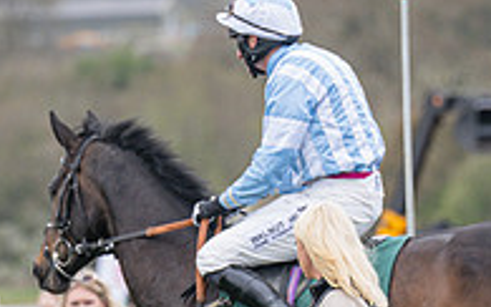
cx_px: 244
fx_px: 10039
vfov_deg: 1.8
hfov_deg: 2.8
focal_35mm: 750
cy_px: 410
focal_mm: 200
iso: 400
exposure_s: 1/800
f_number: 4
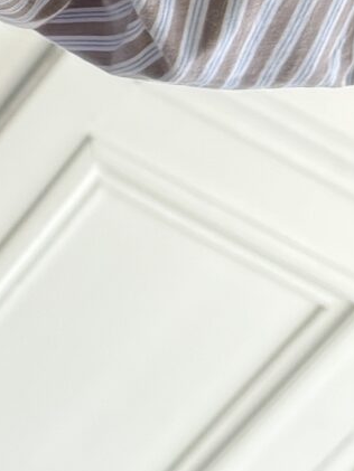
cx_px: -671
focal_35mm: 146
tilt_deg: -48.6
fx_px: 1990
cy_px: -31
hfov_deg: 8.6
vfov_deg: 13.3
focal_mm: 6.76
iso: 125
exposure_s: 1/121
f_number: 1.78
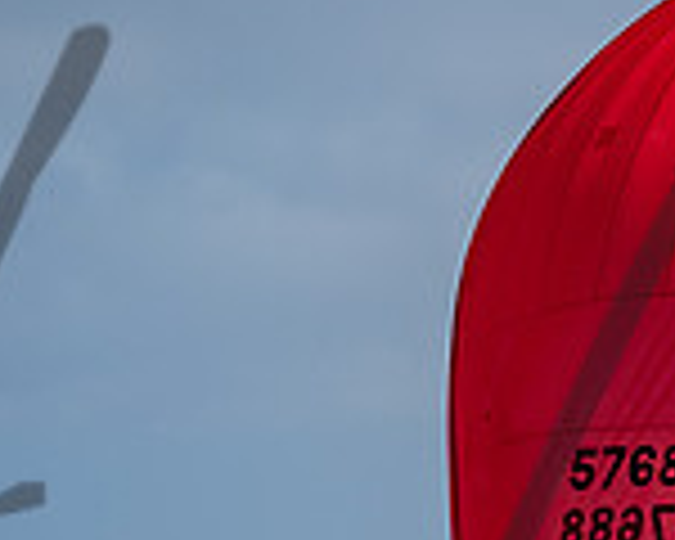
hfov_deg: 2.4
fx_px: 16401
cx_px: 831
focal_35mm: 821
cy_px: 780
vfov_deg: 1.9
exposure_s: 1/2000
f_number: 6.3
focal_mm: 200
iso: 200
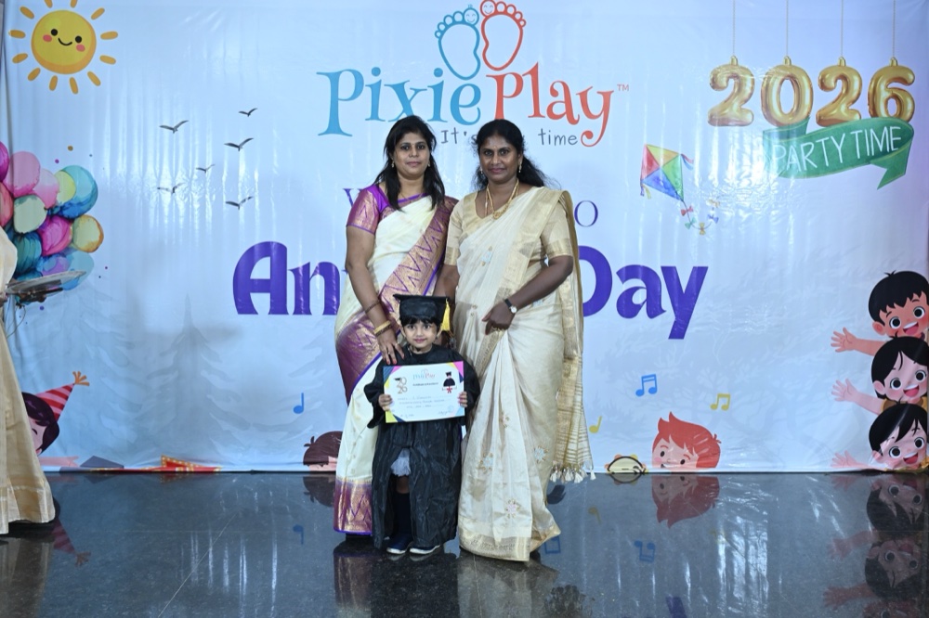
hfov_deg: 47.4
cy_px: 309
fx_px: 1058
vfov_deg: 32.6
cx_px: 464
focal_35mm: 41
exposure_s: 1/160
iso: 1250
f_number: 6.3
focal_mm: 41
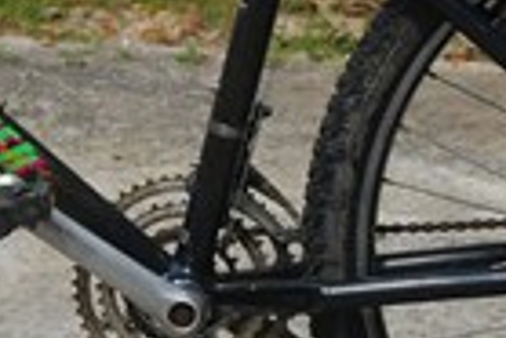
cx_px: 0
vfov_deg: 3.6
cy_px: 113
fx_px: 5318
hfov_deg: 5.4
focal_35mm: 378
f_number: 8
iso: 250
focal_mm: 52
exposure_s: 1/1000
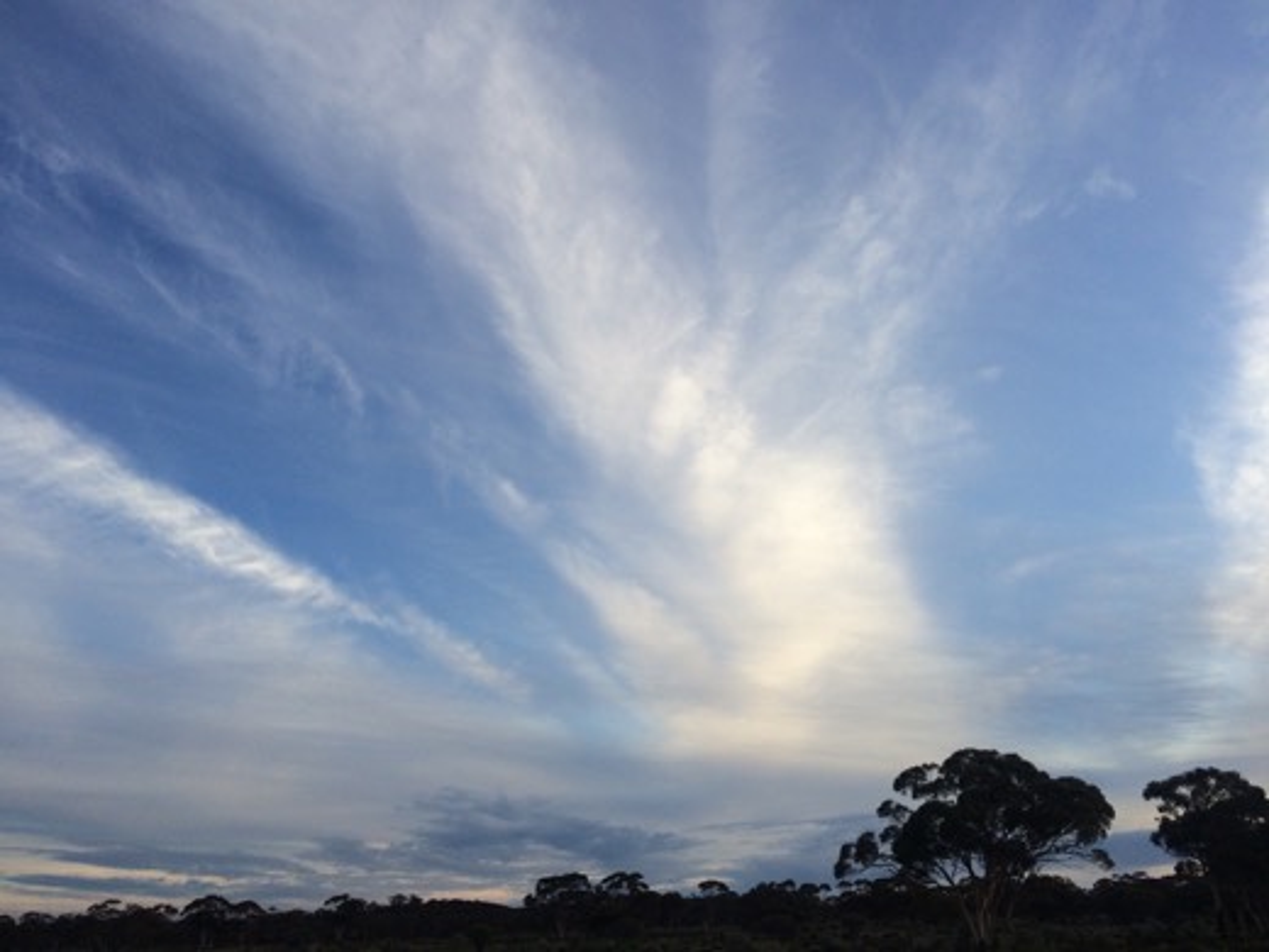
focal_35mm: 29
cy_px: 476
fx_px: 1063
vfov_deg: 48.2
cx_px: 634
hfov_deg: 61.7
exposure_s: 1/483
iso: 32
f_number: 2.2
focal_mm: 4.15
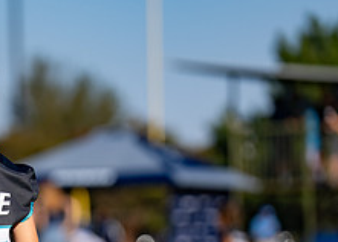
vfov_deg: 3.3
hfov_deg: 4.6
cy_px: 277
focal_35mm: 437
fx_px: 4196
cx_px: -74
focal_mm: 139
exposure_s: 1/2500
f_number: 2.8
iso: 100
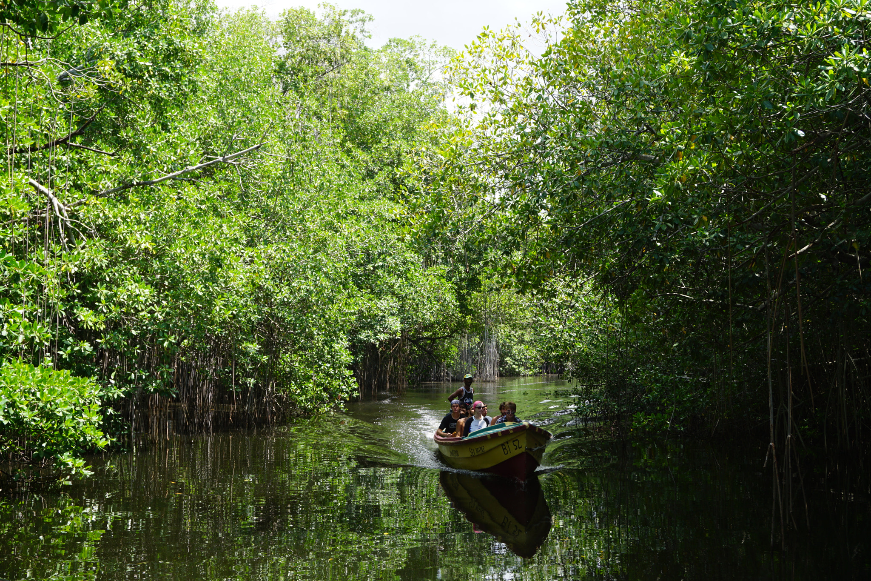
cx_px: 436
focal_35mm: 44
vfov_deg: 30.8
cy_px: 290
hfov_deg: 45.0
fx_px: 1052
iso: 100
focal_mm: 29
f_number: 8
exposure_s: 1/80
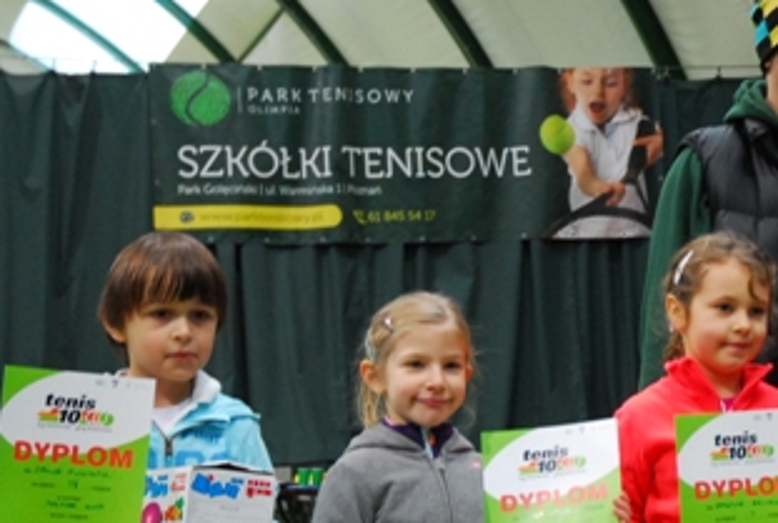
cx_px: 750
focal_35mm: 105
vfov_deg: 13.1
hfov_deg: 19.0
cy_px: 313
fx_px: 2275
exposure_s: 1/30
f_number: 4
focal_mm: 34
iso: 800
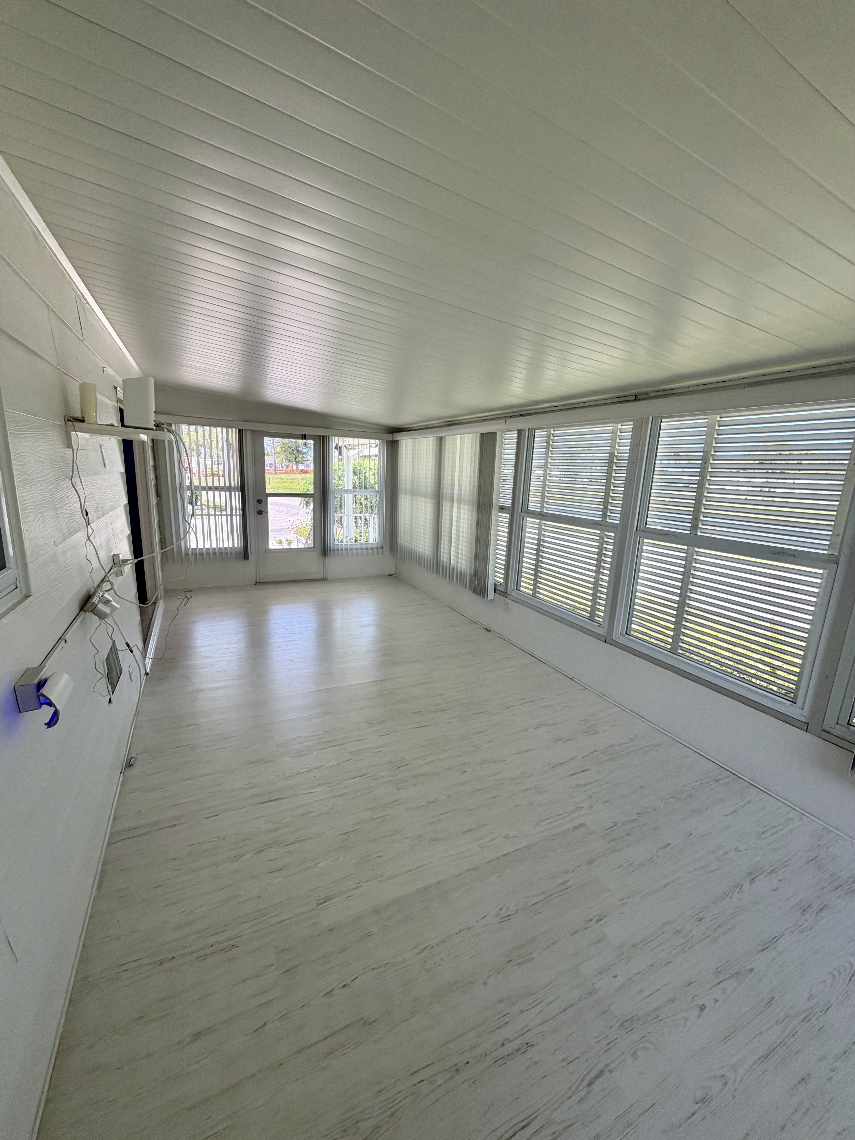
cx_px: 428
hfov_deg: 85.7
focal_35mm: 14
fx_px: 461
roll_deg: -2.4
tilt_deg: -11.2
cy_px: 570
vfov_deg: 102.1
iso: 50
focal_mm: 2.22
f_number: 2.2
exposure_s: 1/176
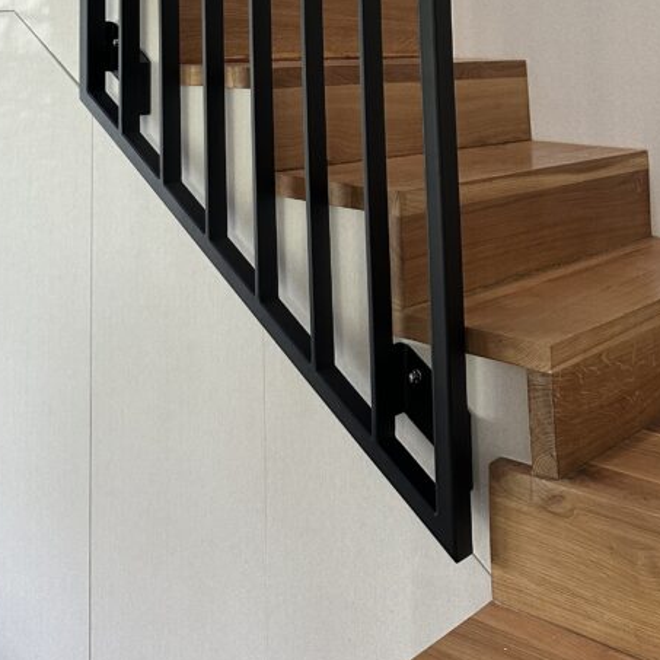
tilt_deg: +5.0
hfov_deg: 34.6
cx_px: 166
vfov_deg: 31.6
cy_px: -54
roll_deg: -0.9
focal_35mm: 48
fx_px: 1035
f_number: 1.78
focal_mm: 6.86
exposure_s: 1/90
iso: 250
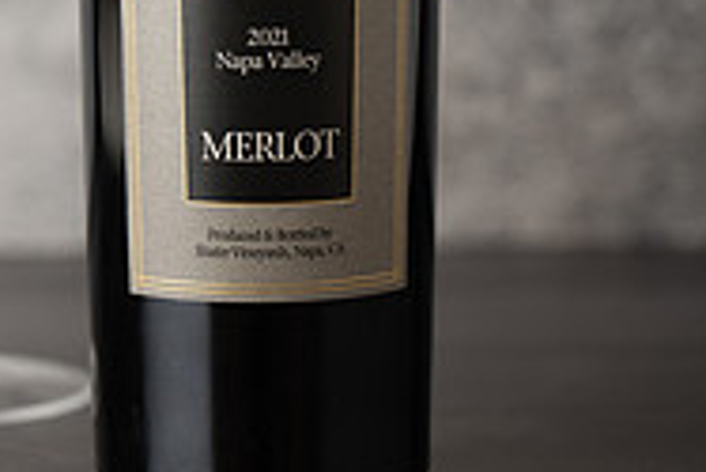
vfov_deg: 3.3
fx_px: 8184
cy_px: -239
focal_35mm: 417
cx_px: 451
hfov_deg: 4.9
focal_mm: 120
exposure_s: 1/5
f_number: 2.8
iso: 32
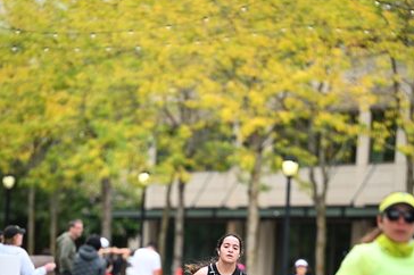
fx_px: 2780
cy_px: 286
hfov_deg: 8.5
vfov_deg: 5.7
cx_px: 208
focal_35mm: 242
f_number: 2.8
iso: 640
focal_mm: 160
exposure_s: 1/2000
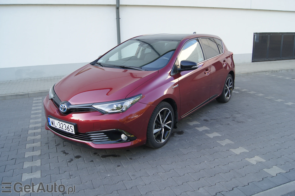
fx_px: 246
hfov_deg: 62.0
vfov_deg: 43.6
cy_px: 98
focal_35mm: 30
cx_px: 148
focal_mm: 20
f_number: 4.5
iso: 100
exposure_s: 1/60
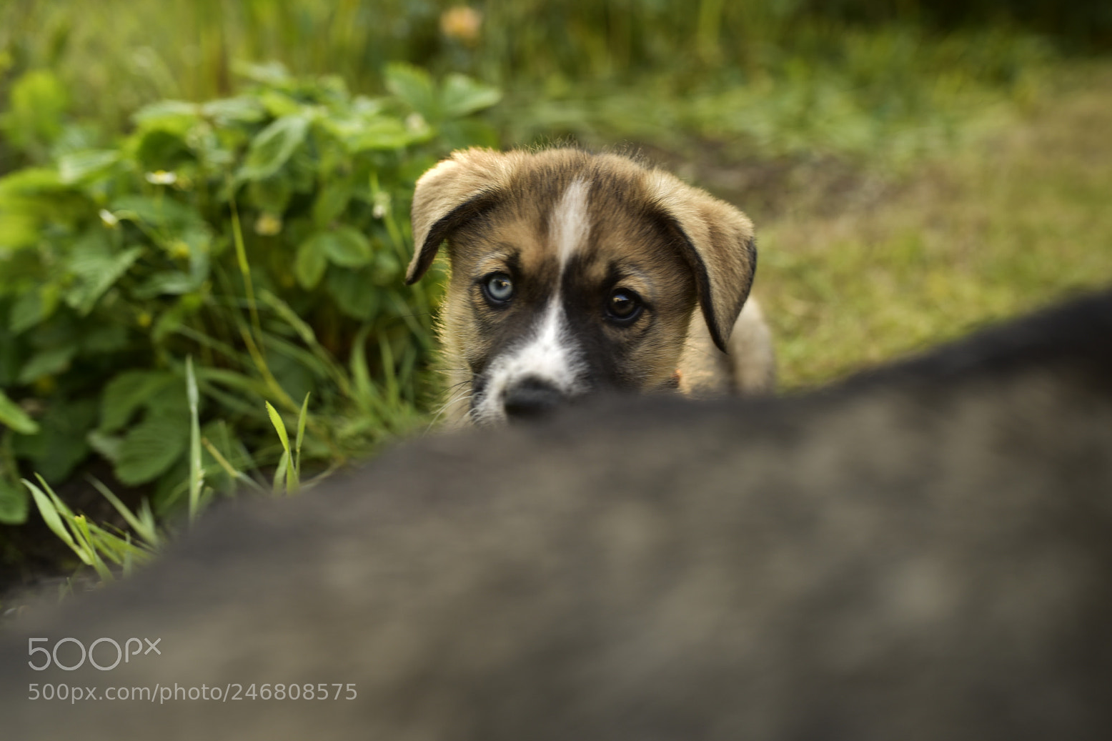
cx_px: 555
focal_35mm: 36
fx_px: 1112
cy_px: 367
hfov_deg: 53.1
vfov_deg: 36.9
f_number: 3.5
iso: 100
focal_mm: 35
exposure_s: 1/160
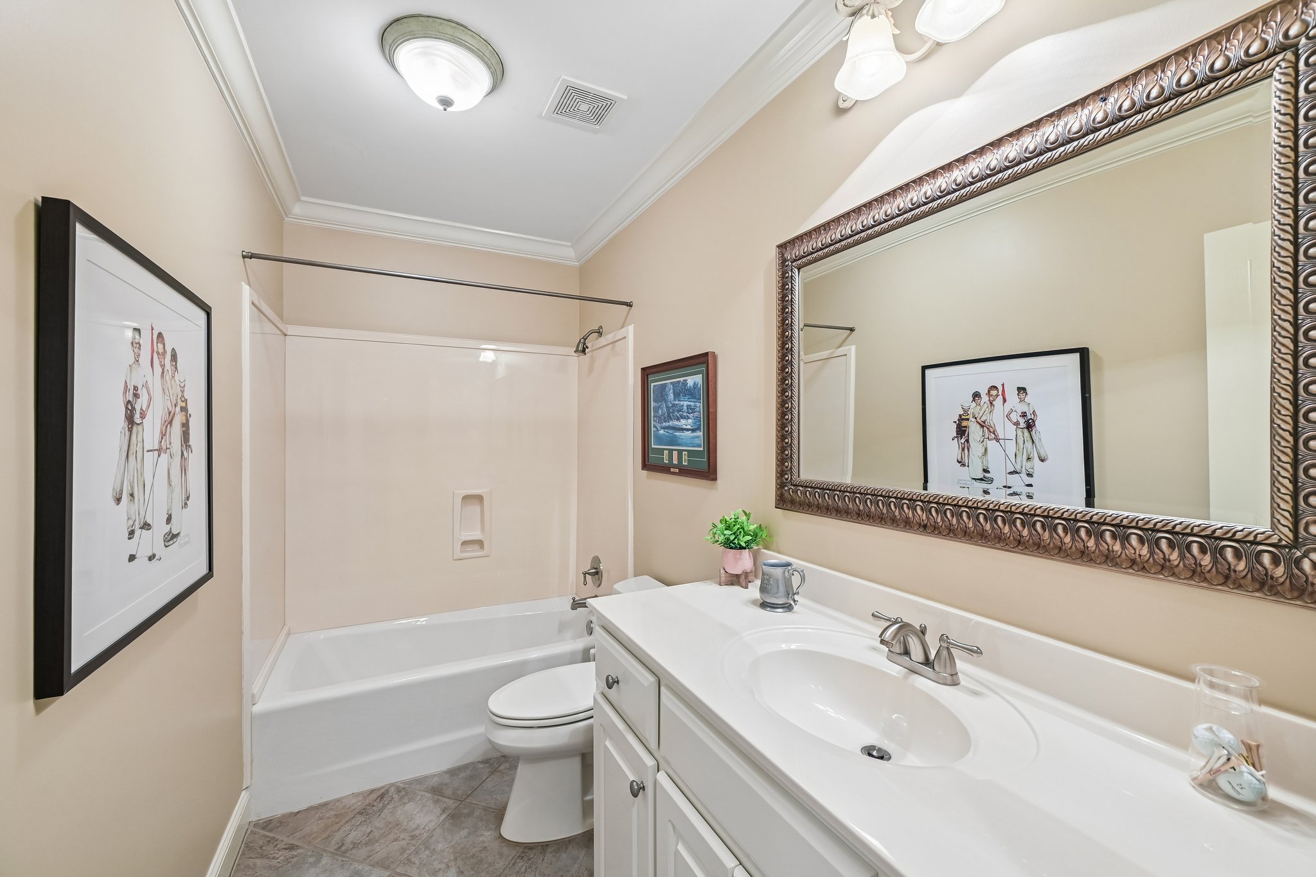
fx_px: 512
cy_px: 438
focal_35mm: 14
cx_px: 658
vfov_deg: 81.2
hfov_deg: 104.3
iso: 400
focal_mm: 14
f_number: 8
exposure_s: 1/8
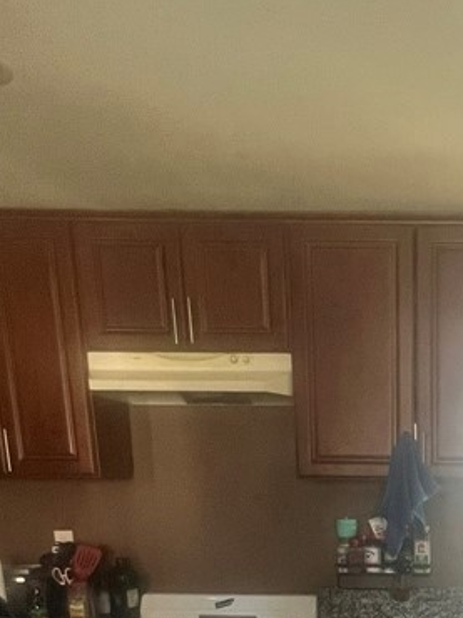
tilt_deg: -13.6
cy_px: 640
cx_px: 455
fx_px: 643
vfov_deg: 42.9
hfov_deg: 36.0
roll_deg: +0.1
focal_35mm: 36
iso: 320
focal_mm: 1.57
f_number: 1.8
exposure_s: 1/60
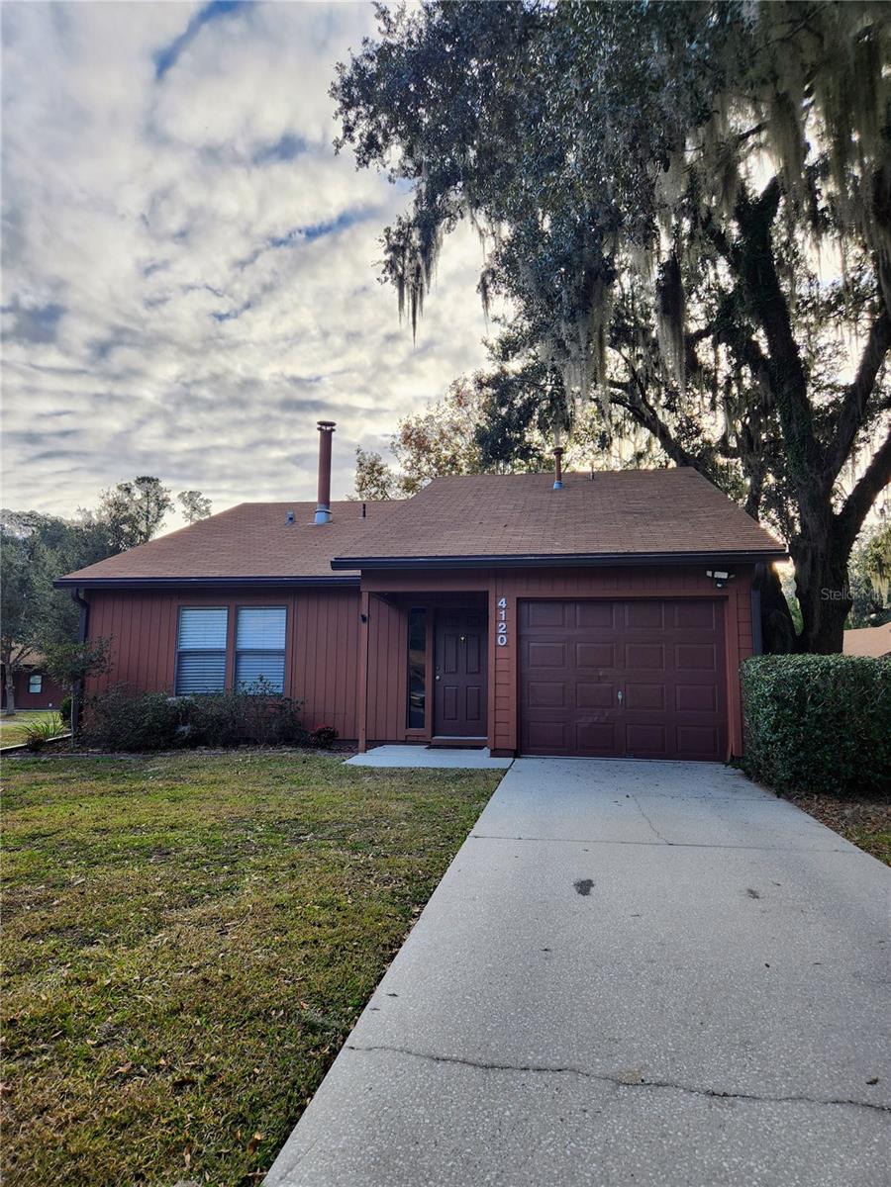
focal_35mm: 23
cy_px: 594
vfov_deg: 73.9
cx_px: 446
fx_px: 789
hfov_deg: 58.9
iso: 20
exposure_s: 1/420
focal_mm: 5.4
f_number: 1.8
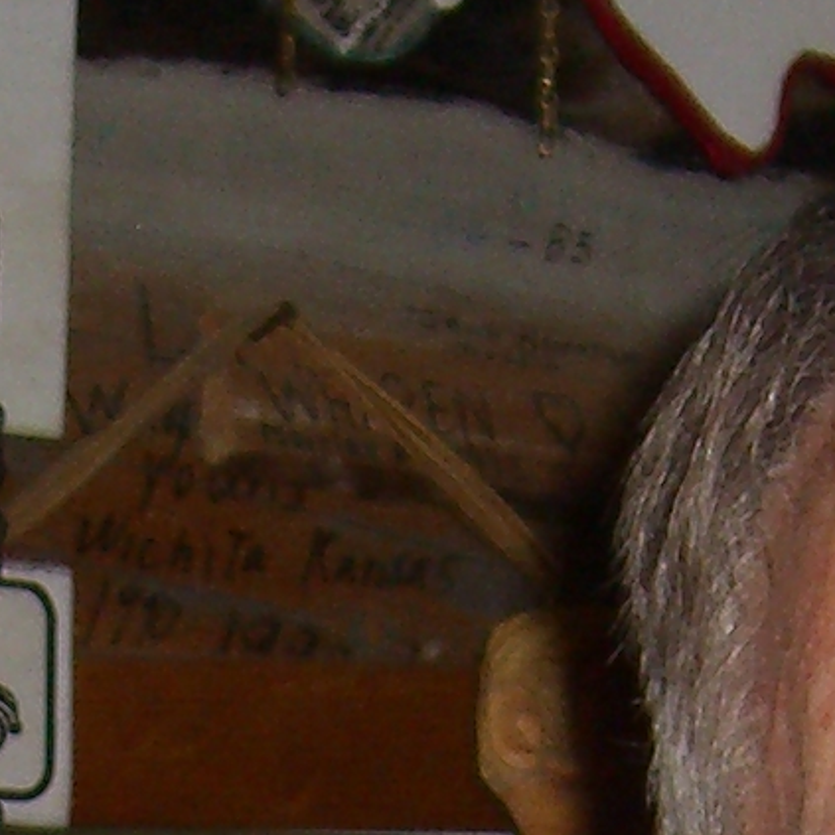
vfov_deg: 6.8
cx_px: -32
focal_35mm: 244
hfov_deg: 7.1
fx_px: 6659
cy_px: 1994
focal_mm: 7.9
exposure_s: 1/60
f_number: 2.8
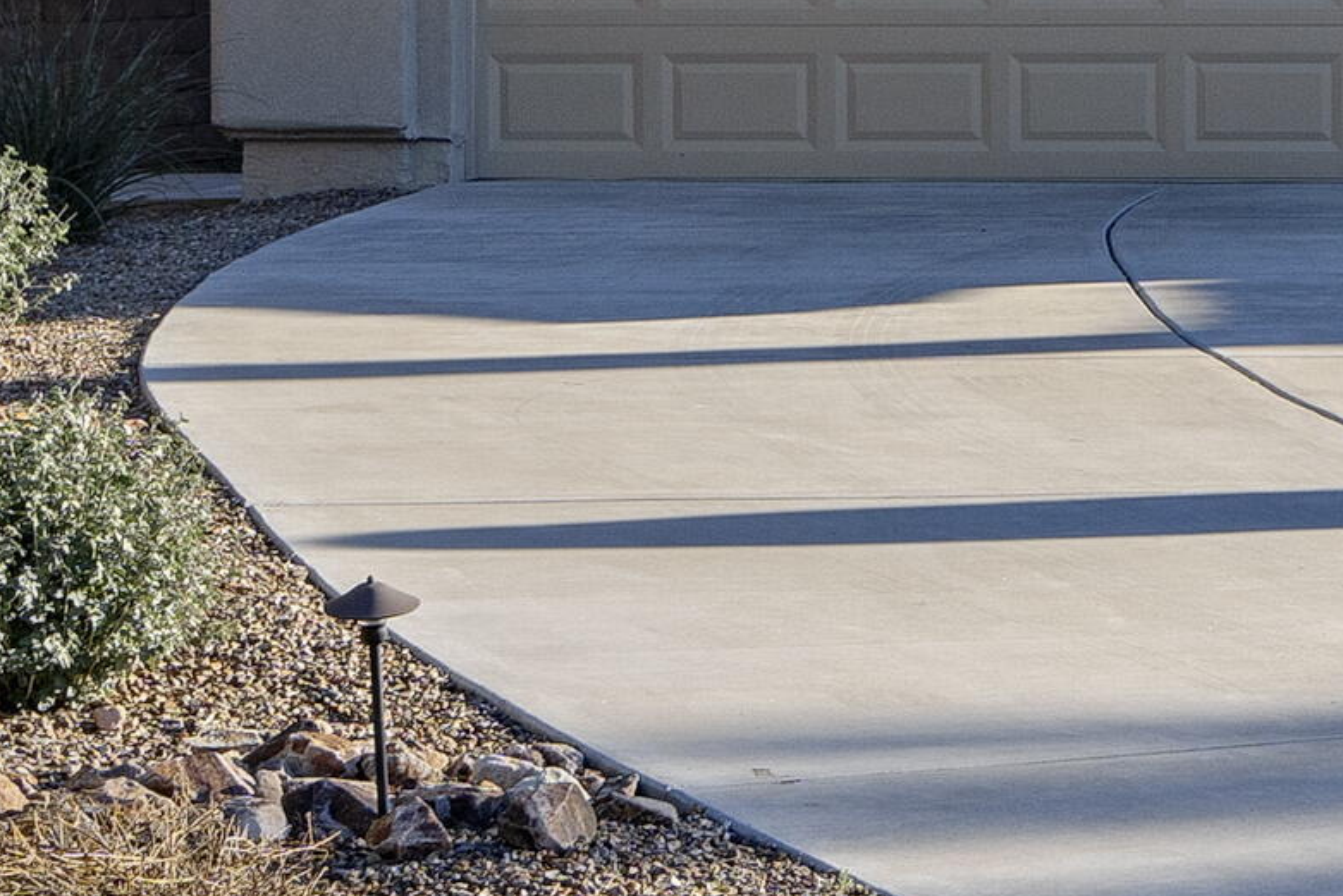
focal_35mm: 86
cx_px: 1923
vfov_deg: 14.9
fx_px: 3209
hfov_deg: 20.7
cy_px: -390
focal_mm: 24
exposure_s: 1/125
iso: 100
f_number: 9
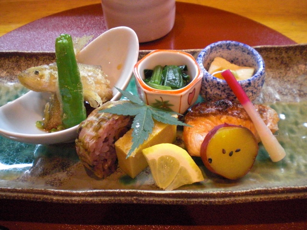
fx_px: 337
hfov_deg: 49.0
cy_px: 115
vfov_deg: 37.7
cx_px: 154
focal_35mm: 38
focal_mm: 6.3
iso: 800
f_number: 3.1
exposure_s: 1/30
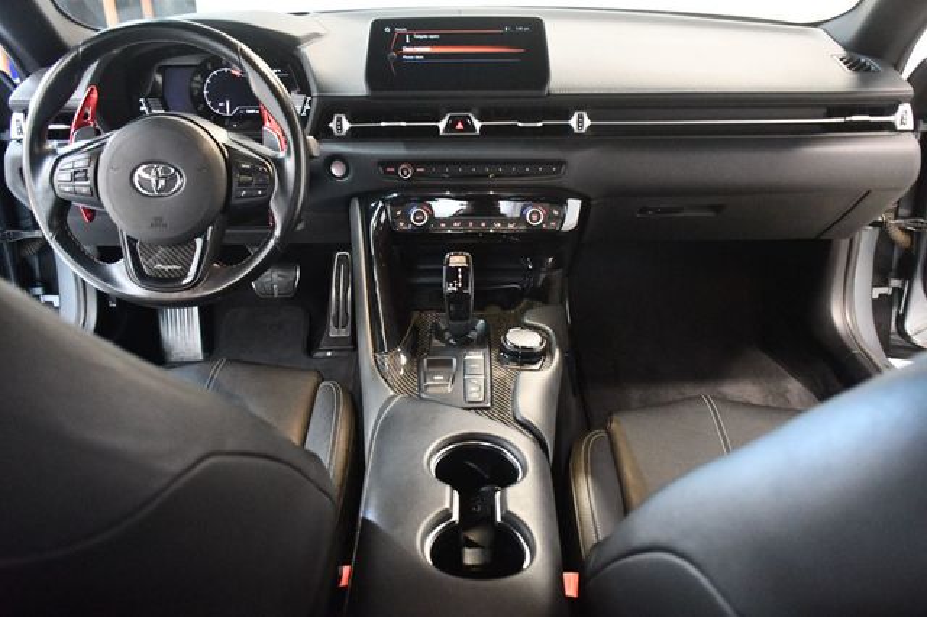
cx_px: 464
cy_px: 308
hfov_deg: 57.2
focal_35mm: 33
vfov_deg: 39.9
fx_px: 849
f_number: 3.5
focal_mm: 22
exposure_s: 1/60
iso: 10000
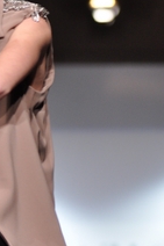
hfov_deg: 4.7
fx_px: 2012
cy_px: 75
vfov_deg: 7.0
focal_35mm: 294
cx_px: -35
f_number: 3.5
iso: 800
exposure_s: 1/200
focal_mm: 80
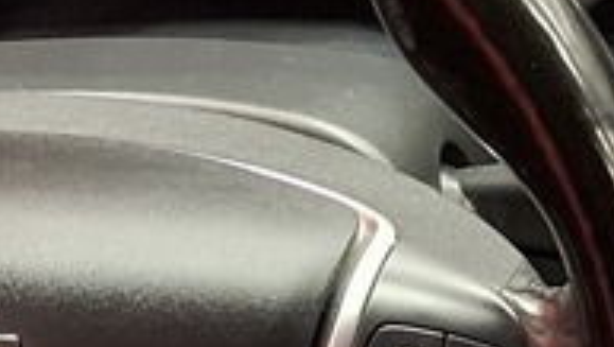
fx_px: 3047
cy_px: 910
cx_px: 1371
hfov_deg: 10.3
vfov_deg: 6.2
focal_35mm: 187
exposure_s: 1/33
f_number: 1.8
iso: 400
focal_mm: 5.54
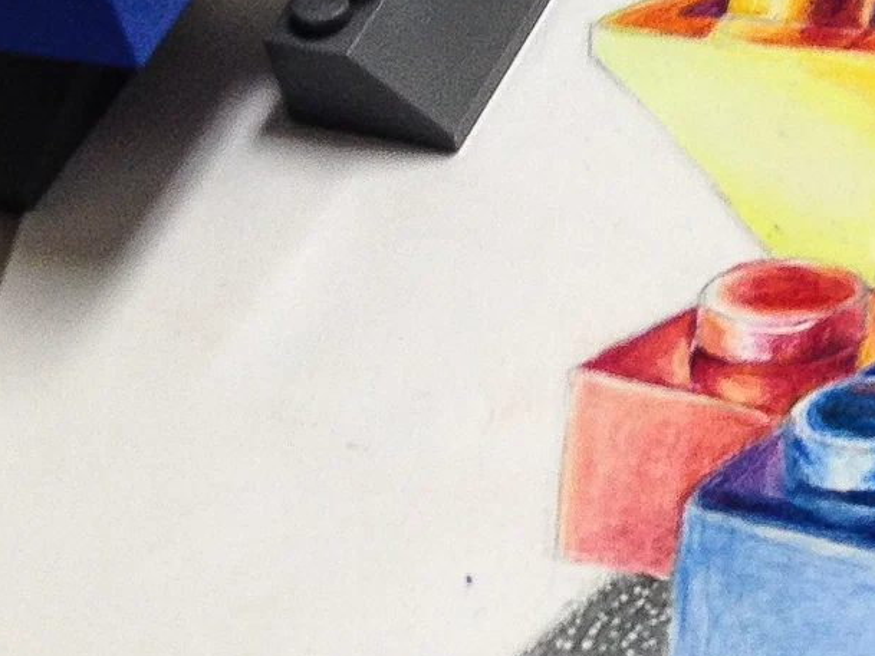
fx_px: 3489
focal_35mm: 138
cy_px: 498
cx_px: 1398
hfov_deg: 13.3
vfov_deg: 10.7
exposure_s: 1/20
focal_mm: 4.28
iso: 64
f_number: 2.4
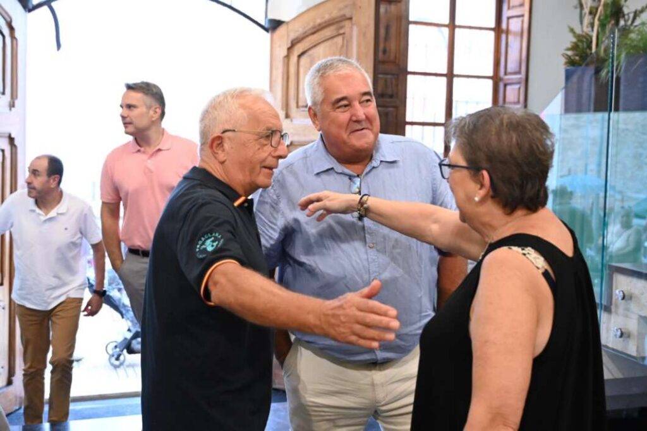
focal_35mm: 40
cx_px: 324
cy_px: 216
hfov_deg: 48.5
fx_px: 719
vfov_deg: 33.4
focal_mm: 40
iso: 6400
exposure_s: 1/200
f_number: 4
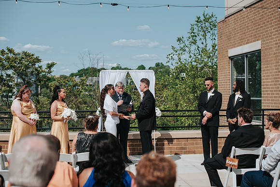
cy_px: 94
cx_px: 140
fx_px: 389
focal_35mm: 50
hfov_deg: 39.6
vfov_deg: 27.0
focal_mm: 50
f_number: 3.2
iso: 100
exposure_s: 1/2000
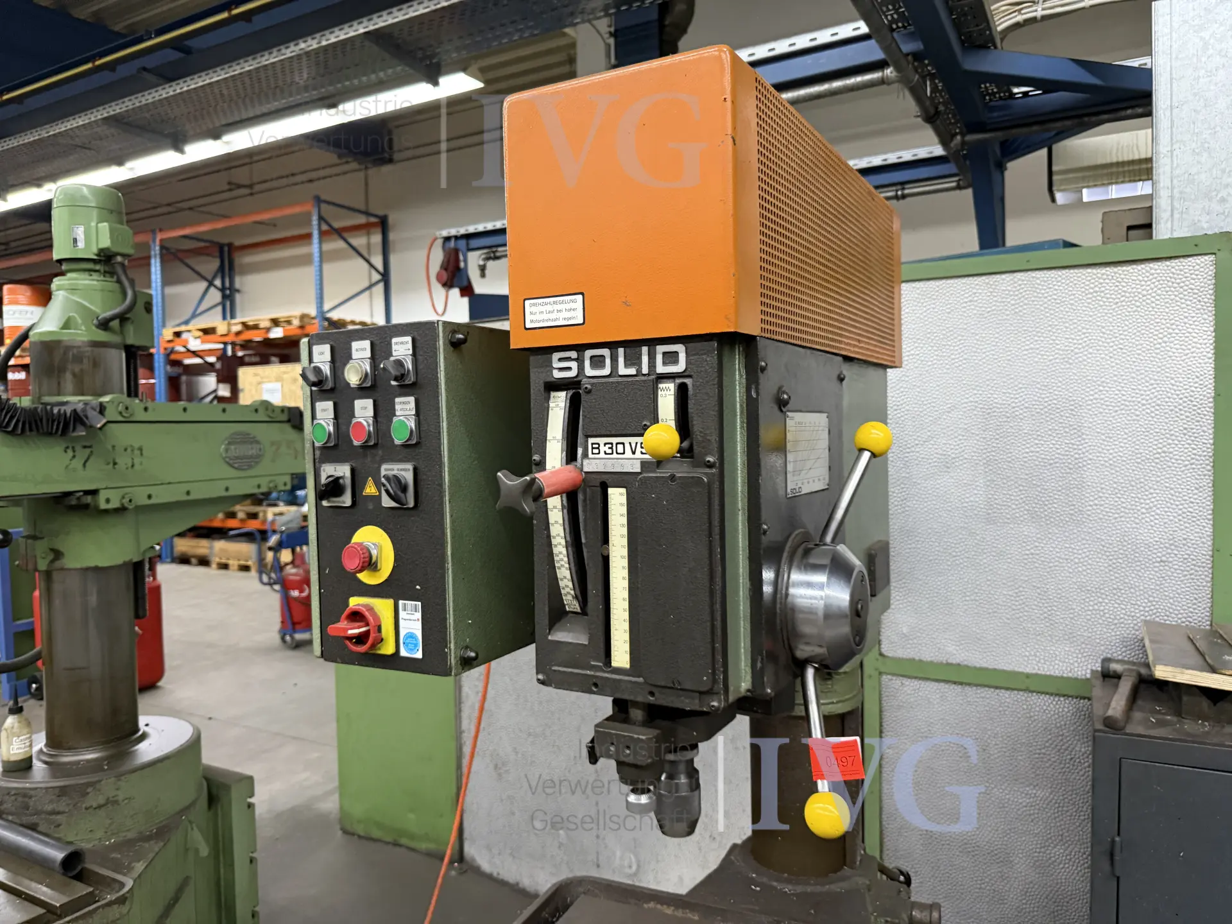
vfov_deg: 56.8
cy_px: 462
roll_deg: +1.4
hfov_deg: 71.6
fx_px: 854
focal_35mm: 24
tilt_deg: -0.9
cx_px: 616
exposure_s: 1/50
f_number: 1.78
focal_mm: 6.76
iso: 400
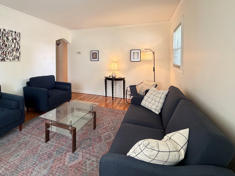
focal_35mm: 20
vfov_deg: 64.6
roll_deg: +0.3
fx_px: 136
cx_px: 88
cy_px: 62
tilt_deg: -1.5
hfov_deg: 80.2
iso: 400
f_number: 2.2
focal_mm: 2.22
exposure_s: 1/60
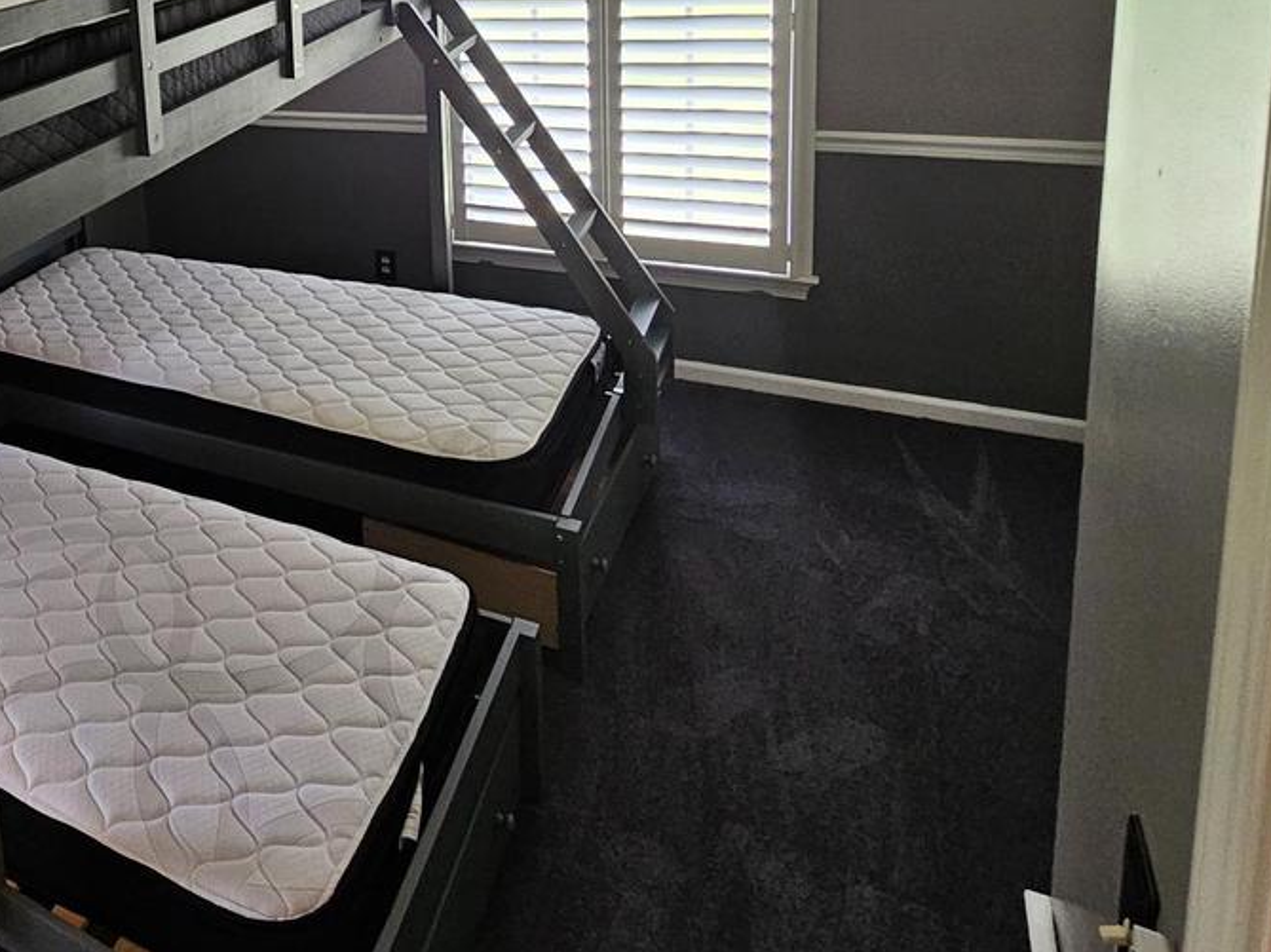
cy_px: 97
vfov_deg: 45.1
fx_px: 1028
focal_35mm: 28
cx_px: -11
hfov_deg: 50.7
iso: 160
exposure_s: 1/60
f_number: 2.2
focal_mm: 2.2
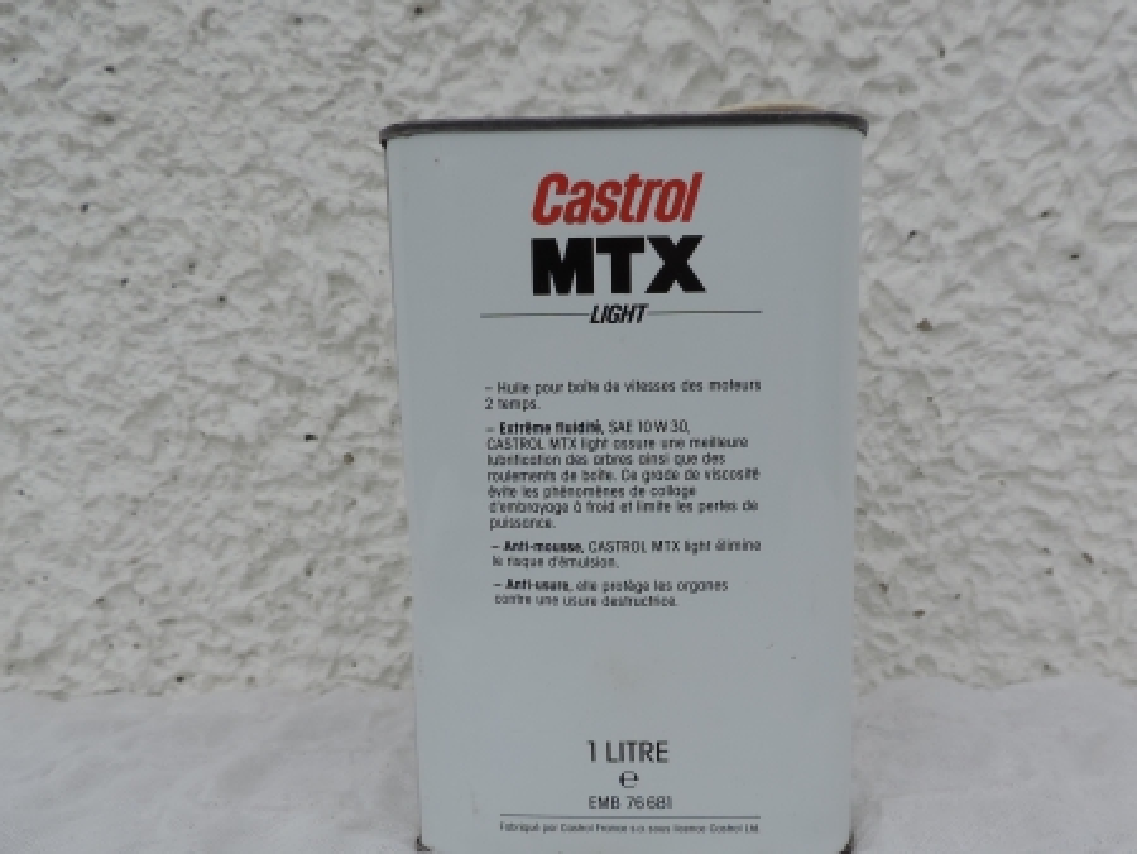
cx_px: 632
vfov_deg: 43.9
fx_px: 1052
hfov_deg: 56.7
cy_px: 523
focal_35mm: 32
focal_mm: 4.3
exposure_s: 1/500
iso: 80
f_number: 3
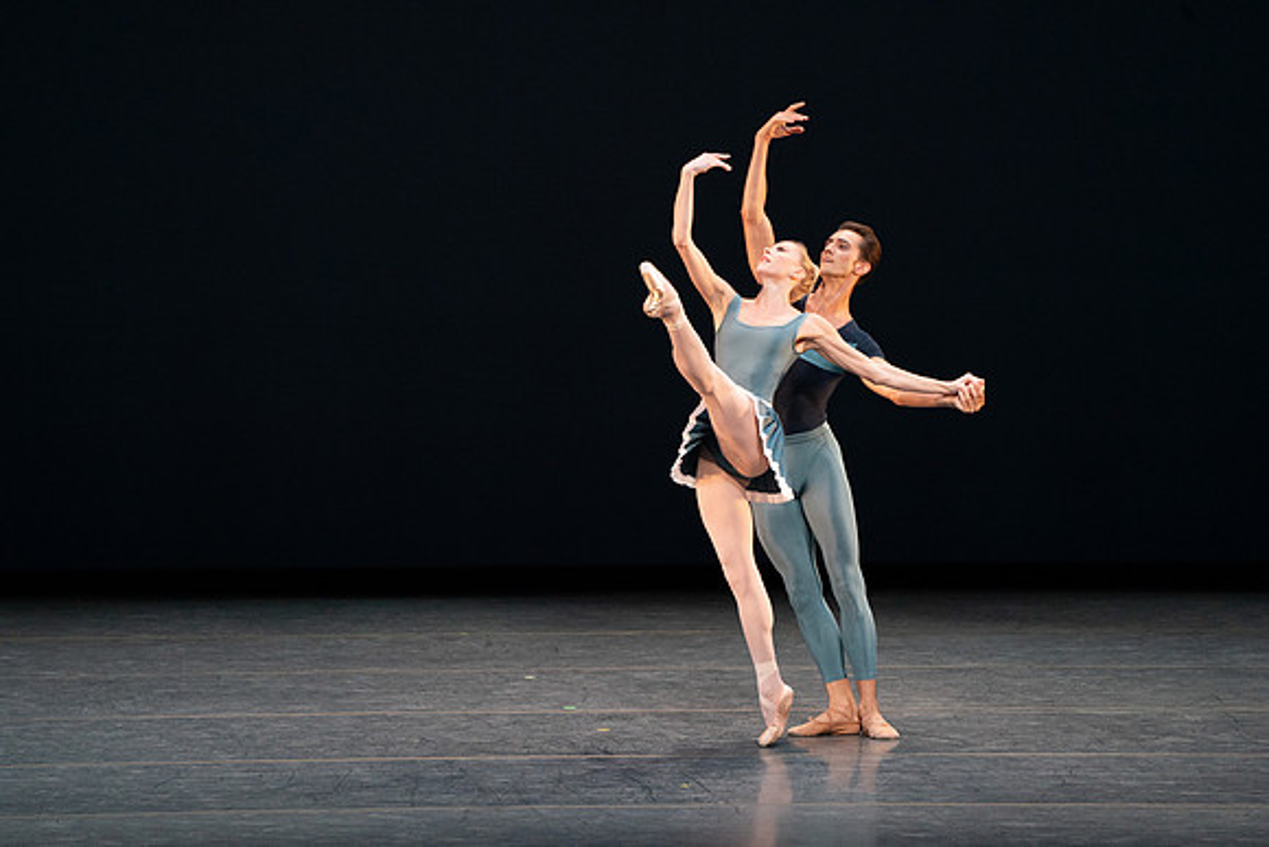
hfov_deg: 6.7
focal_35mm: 309
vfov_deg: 4.5
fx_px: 10894
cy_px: 424
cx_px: 634
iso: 5000
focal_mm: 309
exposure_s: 1/400
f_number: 7.1
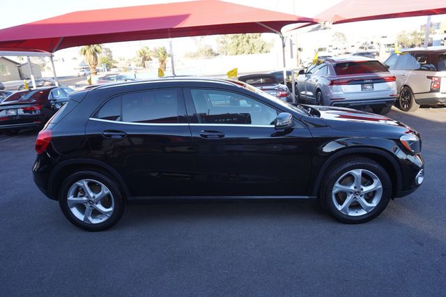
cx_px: 223
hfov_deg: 73.8
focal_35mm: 24
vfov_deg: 53.1
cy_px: 148
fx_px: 297
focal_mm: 16
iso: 100
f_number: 5.6
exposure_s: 1/80
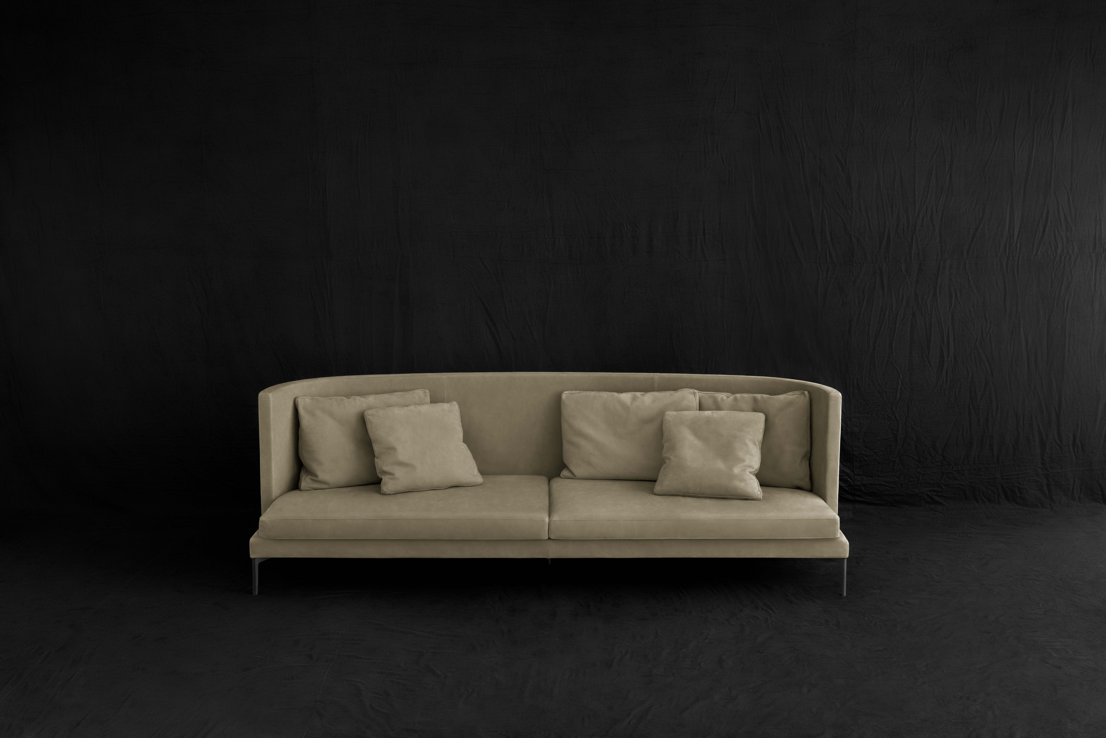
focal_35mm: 35
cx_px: 553
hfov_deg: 54.4
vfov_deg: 37.9
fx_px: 1076
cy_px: 369
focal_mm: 35
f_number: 8
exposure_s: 1/1.25
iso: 400
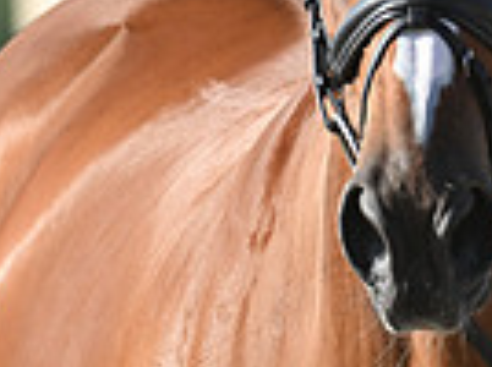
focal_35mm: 1670
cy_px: 24
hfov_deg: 1.2
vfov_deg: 0.9
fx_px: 23693
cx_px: 841
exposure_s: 1/1600
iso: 560
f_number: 5
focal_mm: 400
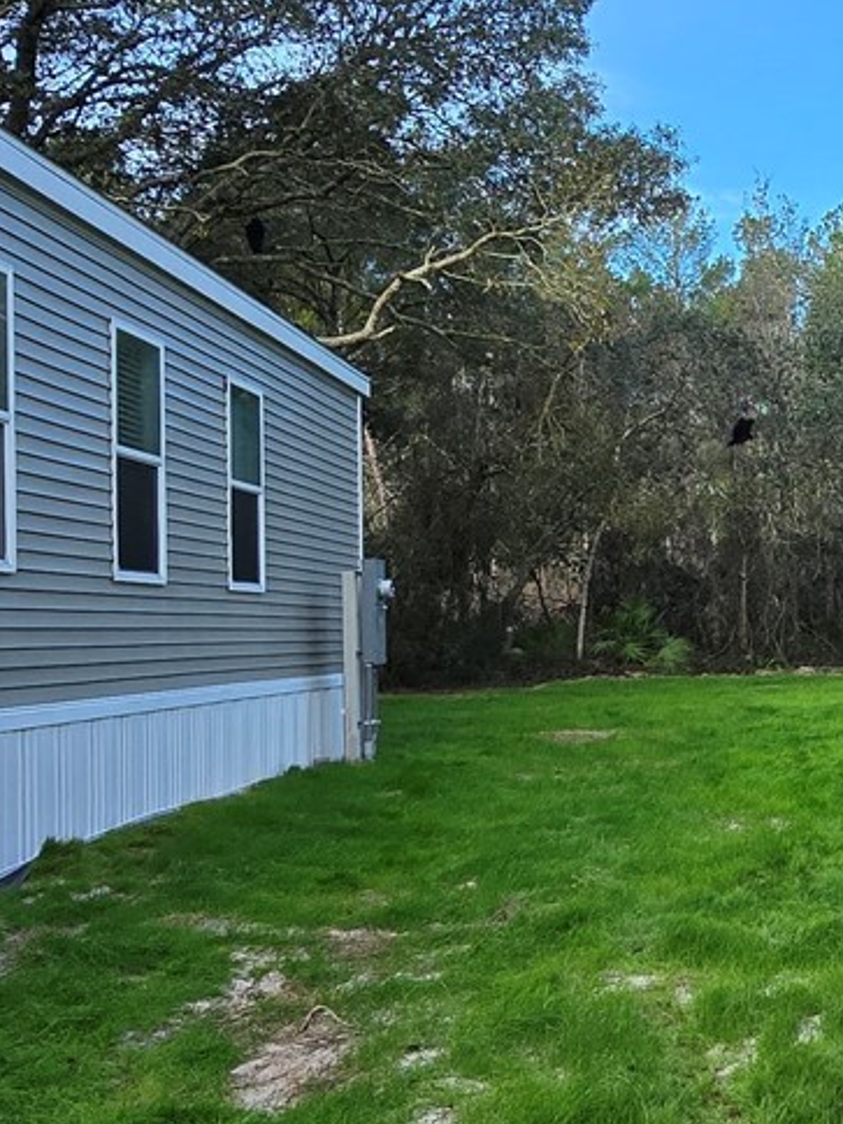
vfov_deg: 43.8
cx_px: 1036
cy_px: 592
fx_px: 1396
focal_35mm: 43
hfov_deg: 28.7
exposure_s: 1/675
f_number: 2.2
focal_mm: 2.2
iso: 50
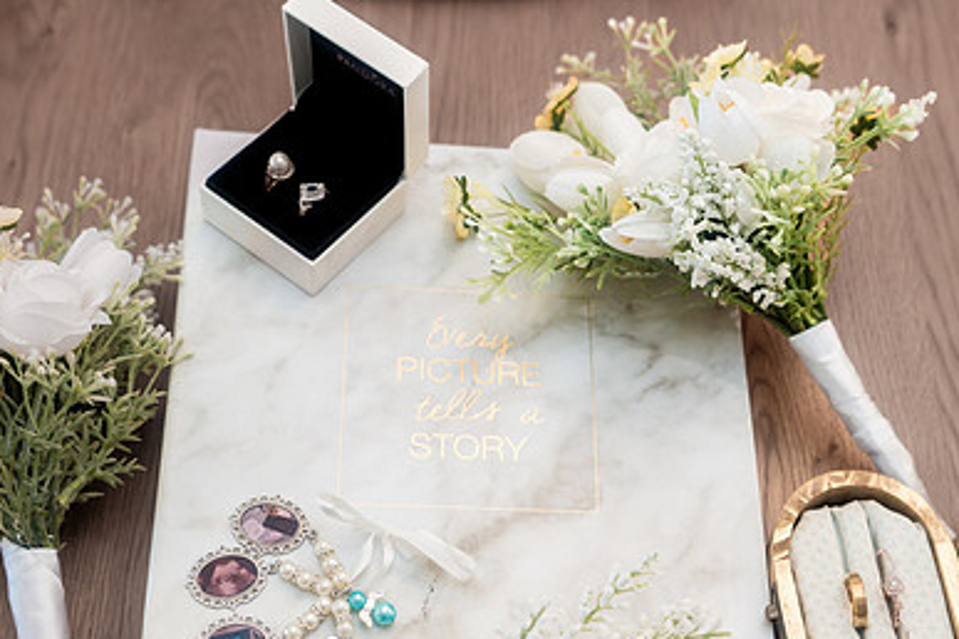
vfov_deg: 24.8
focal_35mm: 54
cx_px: 486
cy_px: 477
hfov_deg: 36.9
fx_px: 1438
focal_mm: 36
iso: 640
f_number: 3.2
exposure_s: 1/200
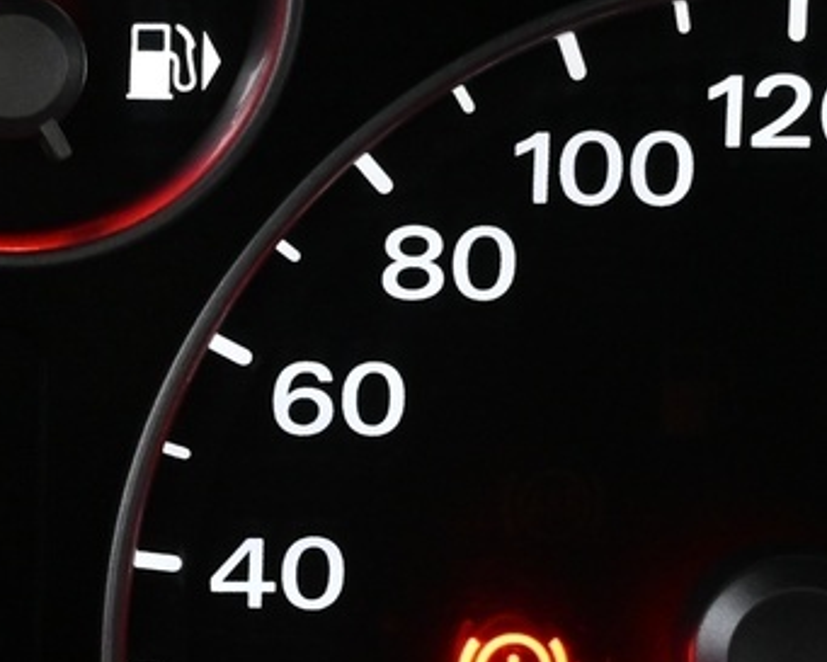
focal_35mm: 150
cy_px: 434
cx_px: -325
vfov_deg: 10.3
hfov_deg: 12.3
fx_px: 3681
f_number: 4
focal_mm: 22.5
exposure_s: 1/40
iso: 1800
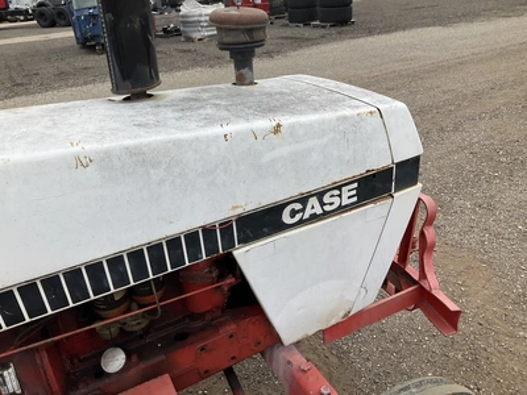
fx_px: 442
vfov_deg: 48.2
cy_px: 198
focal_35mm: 29
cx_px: 264
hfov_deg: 61.7
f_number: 1.8
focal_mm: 3
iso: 25
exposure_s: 1/1342
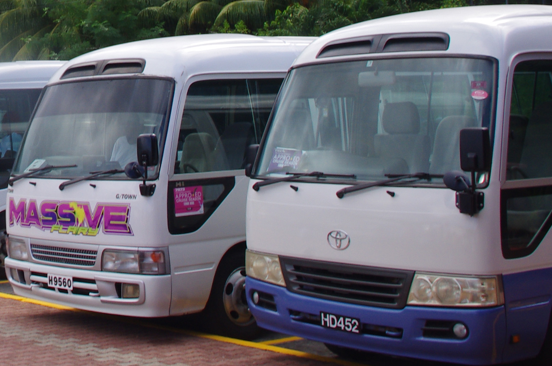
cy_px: -42
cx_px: -65
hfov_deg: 25.0
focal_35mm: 75
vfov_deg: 17.5
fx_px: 1148
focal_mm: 18
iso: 200
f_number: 11
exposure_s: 1/100
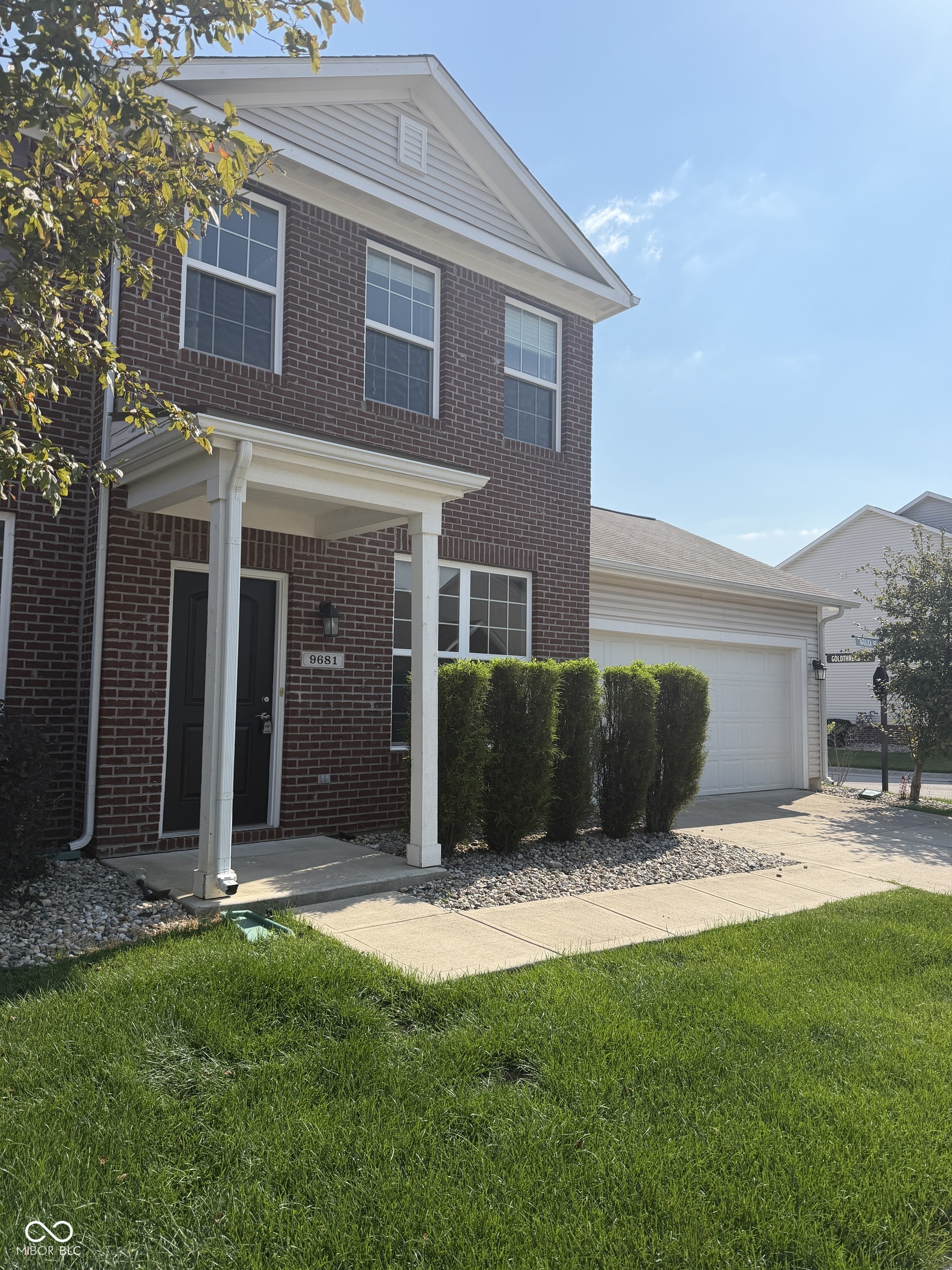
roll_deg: -0.7
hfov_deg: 56.8
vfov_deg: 71.6
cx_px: 476
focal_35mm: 24
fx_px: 880
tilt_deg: +3.8
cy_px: 635
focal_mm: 6.76
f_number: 1.78
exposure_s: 1/6711
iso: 100
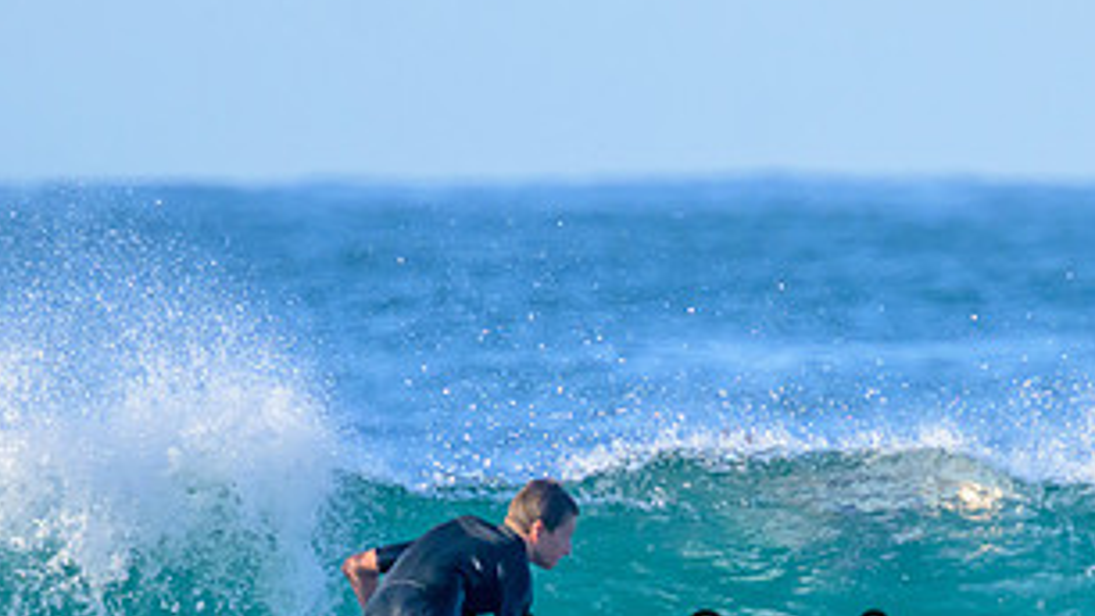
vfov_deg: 0.7
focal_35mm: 1627
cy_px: 636
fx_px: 47232
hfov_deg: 1.3
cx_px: 834
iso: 3600
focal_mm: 800
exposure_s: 1/2000
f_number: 11
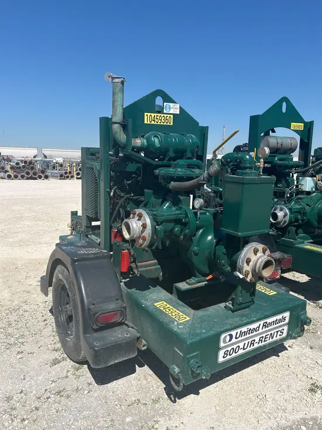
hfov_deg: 53.1
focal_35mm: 26
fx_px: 322
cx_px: 161
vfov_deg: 67.3
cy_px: 215
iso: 50
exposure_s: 1/5319
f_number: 1.5
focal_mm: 5.7
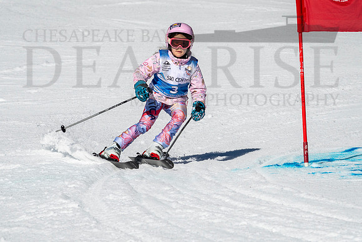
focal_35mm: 792
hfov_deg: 2.6
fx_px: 7970
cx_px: 191
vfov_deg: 1.7
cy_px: 96
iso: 200
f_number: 8
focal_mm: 400
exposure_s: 1/2000
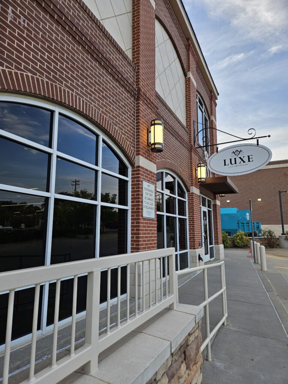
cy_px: 192
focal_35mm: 23
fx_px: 255
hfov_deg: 58.9
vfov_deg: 73.9
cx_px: 144
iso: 25
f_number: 1.8
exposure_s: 1/203
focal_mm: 5.4
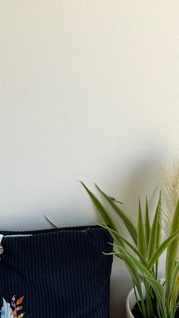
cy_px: 233
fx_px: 414
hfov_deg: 24.2
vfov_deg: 41.0
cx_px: 47
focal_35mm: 49
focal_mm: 3
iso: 25
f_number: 1.8
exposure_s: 1/100
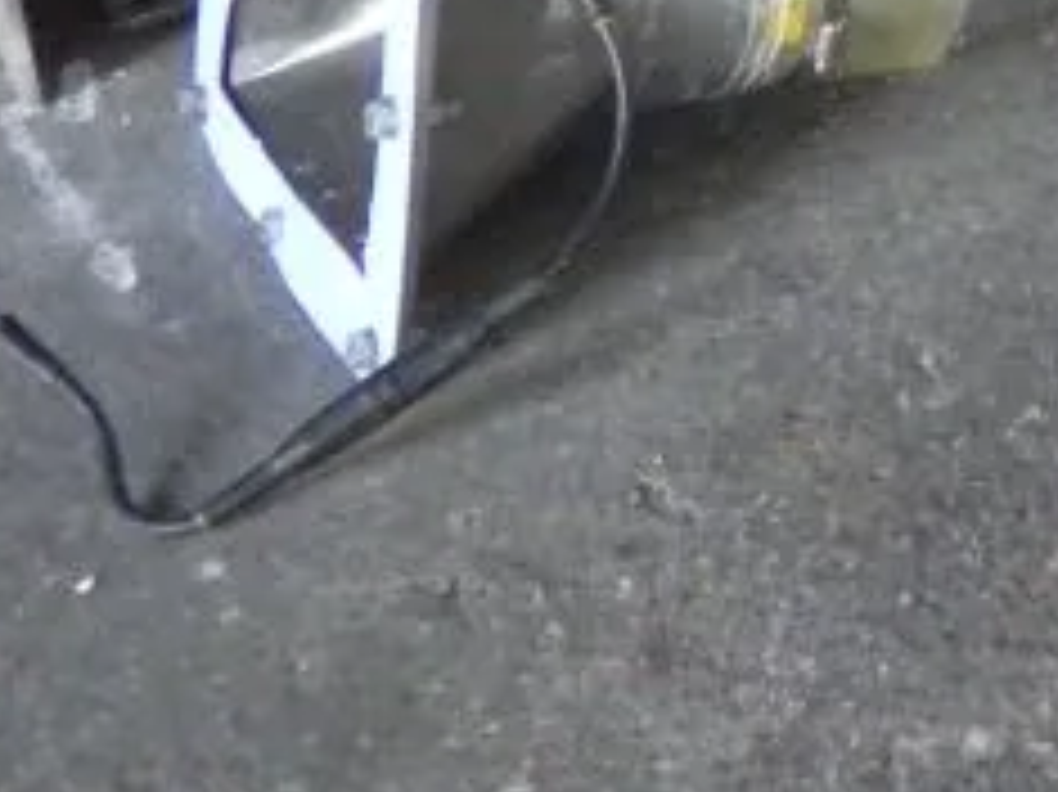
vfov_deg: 11.0
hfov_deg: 14.5
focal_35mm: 122
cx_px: 1823
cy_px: -806
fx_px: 3727
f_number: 3.5
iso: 800
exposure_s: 1/40
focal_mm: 5
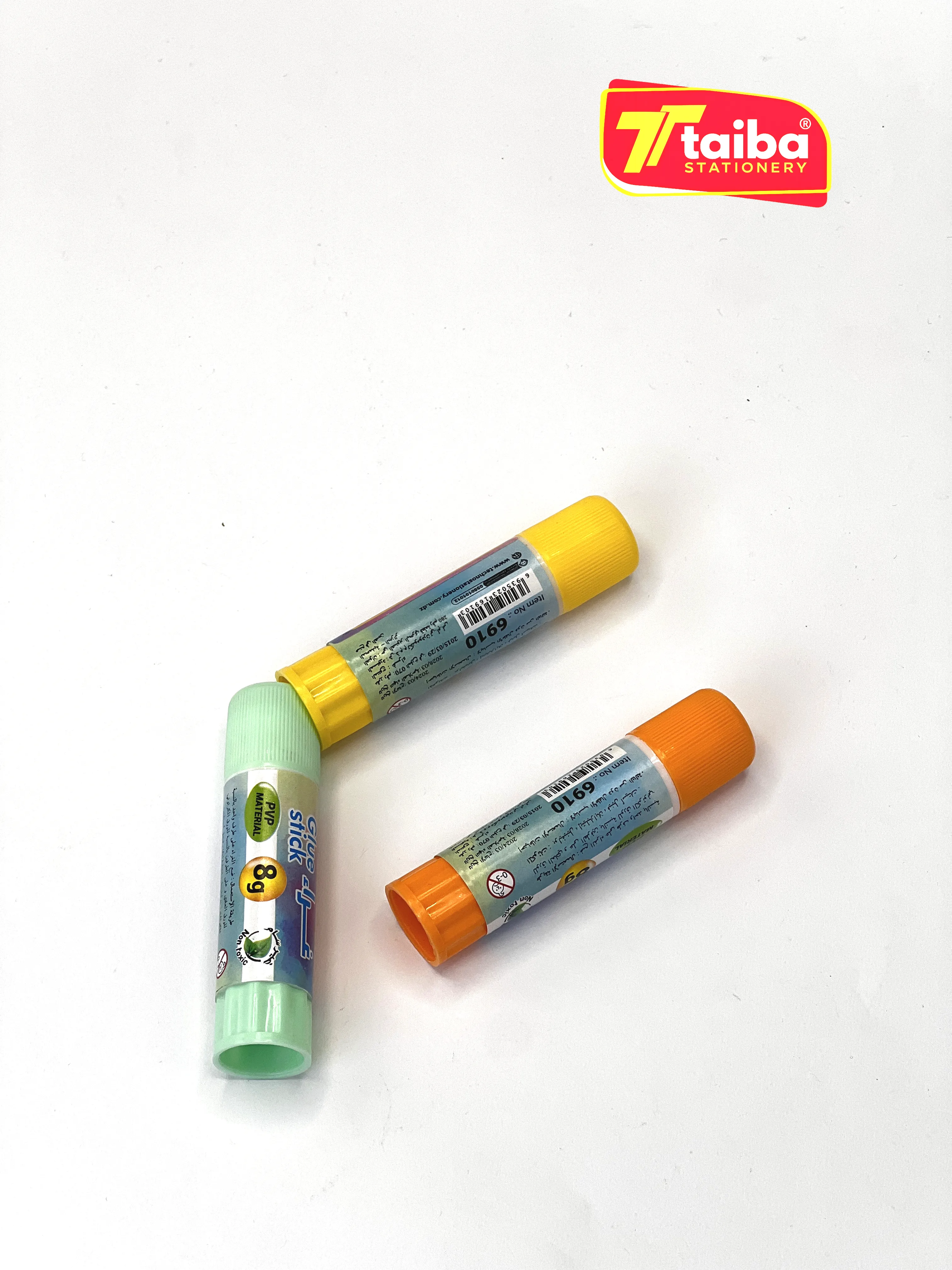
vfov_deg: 25.3
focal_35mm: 77
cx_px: 476
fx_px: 2824
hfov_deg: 19.1
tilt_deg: -61.9
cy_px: 635
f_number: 2.8
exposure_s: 1/321
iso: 32
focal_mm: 9
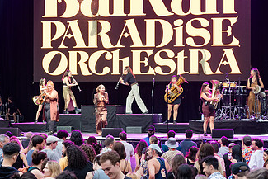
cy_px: 101
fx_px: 879
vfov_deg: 11.6
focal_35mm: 118
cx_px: 95
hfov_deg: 17.3
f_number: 4
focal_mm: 66
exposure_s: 1/250
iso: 2000
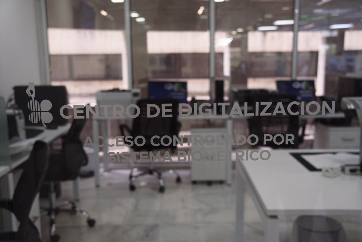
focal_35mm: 40
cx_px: 181
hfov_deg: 48.4
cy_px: 121
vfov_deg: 33.4
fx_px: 402
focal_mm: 40
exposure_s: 1/100
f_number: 5.6
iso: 400
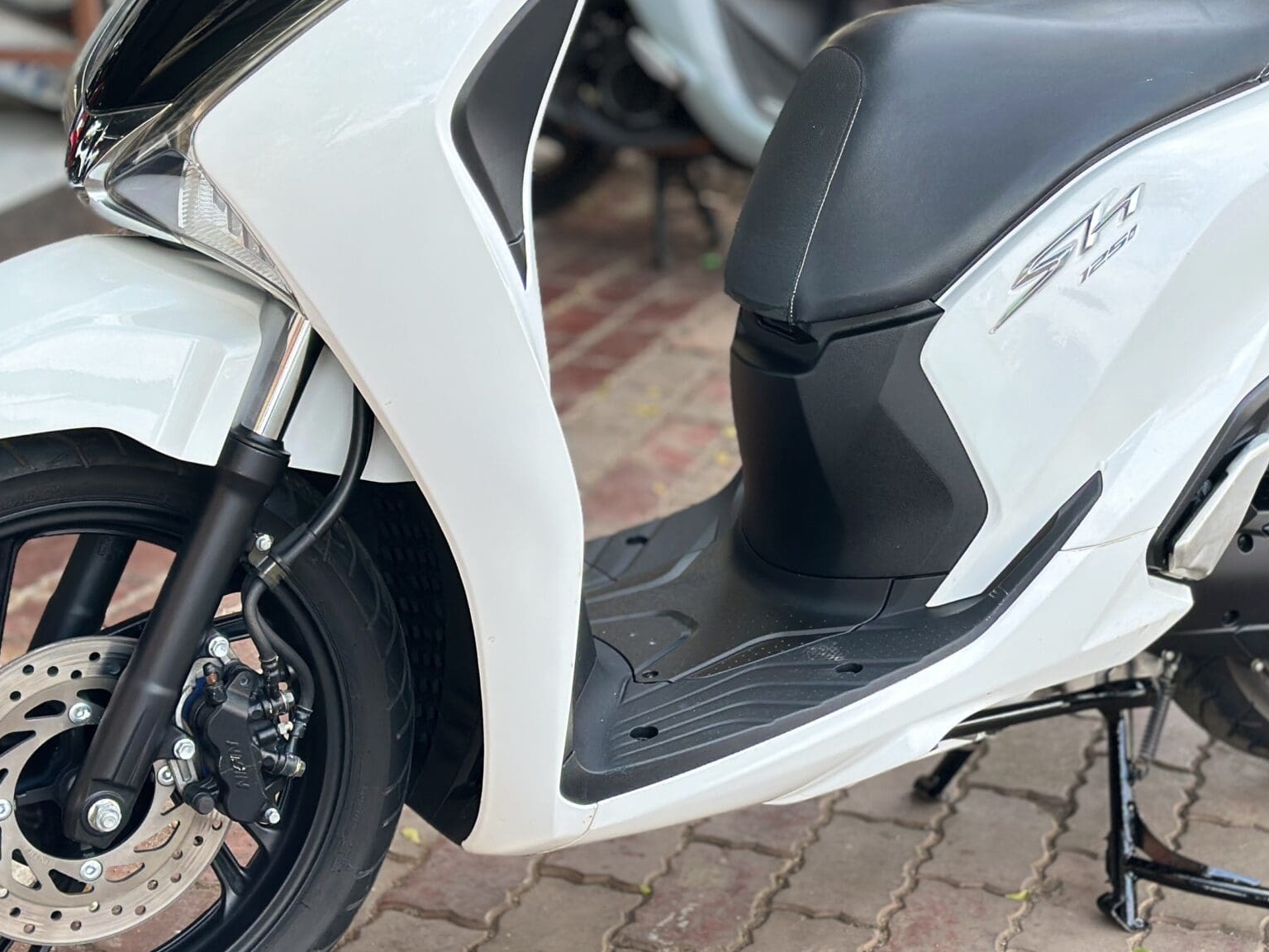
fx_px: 2933
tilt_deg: -12.7
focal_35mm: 80
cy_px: 329
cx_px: 721
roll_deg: +0.1
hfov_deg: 24.4
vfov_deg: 18.4
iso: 80
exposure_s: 1/291
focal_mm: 6.86
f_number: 1.78
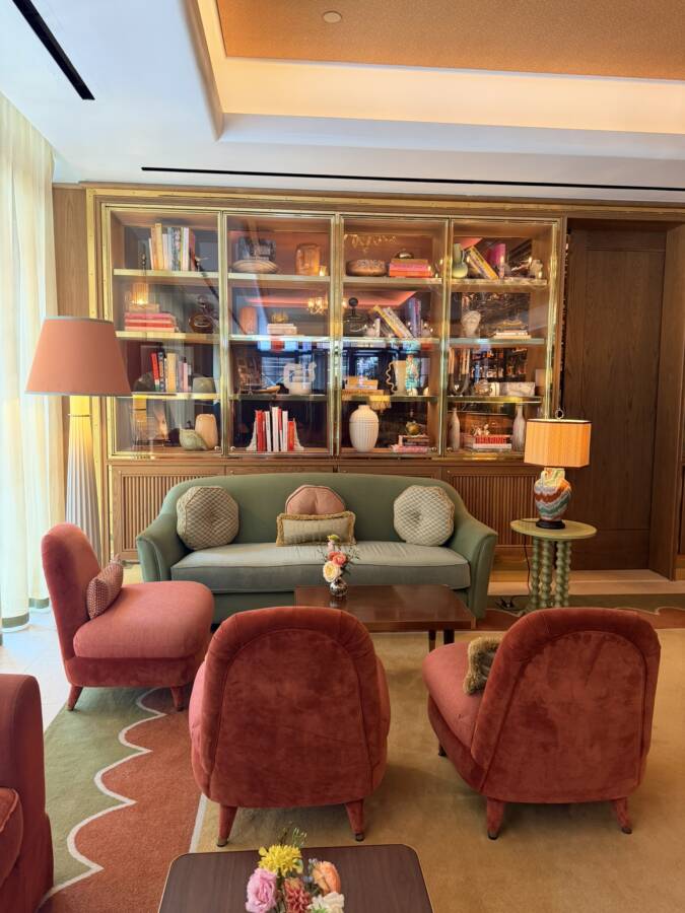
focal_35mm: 24
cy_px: 456
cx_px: 342
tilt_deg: -5.5
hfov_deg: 56.8
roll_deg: -0.9
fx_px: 633
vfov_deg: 71.6
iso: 200
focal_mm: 6.76
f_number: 1.78
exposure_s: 1/60
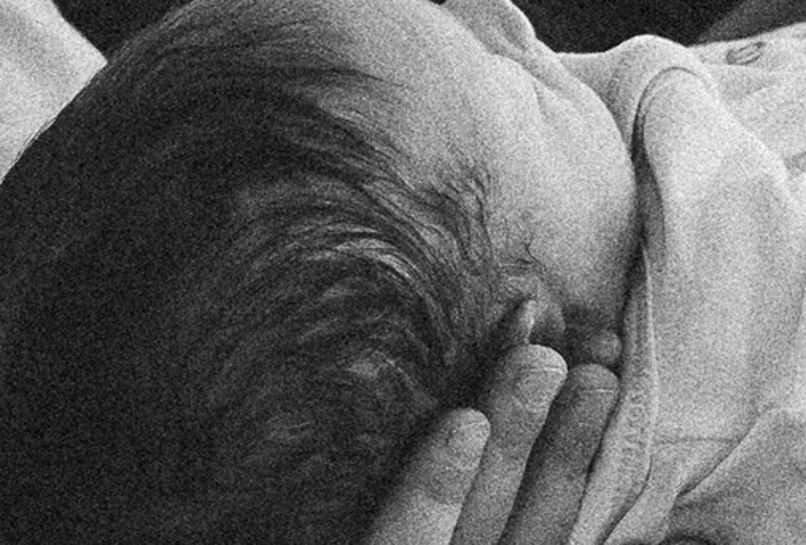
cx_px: 389
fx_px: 9221
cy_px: 114
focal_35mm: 410
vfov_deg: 3.4
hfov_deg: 5.0
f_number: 1.4
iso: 320
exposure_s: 1/500
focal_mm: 35
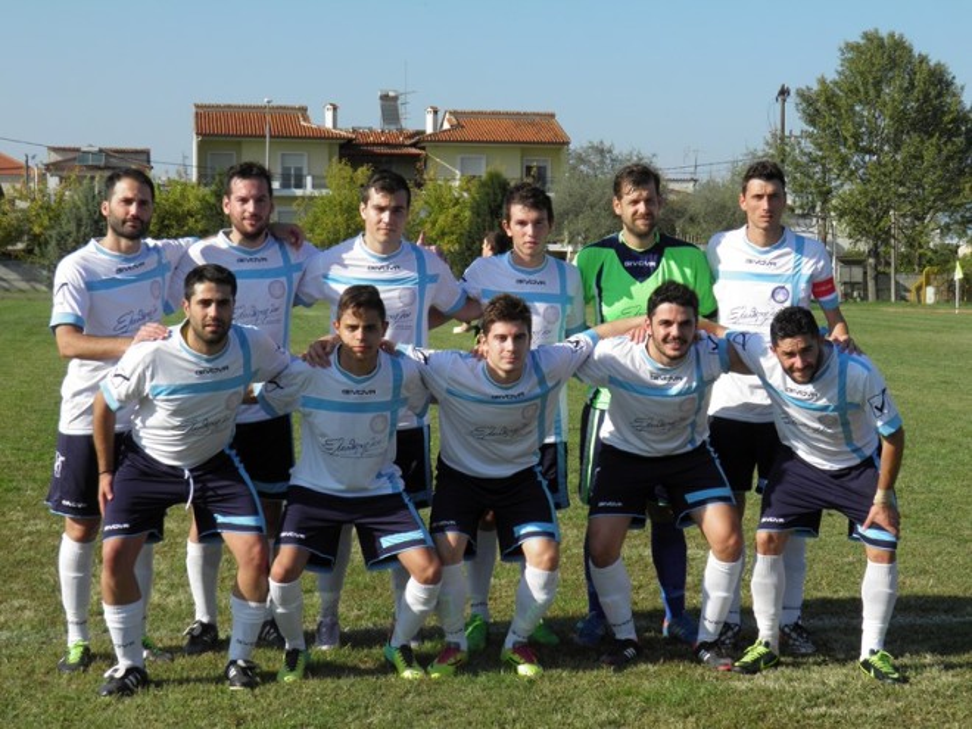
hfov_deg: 31.2
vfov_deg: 23.7
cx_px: 486
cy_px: 364
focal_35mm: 62
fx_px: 1741
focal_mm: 11.2
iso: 50
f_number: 6
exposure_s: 1/250
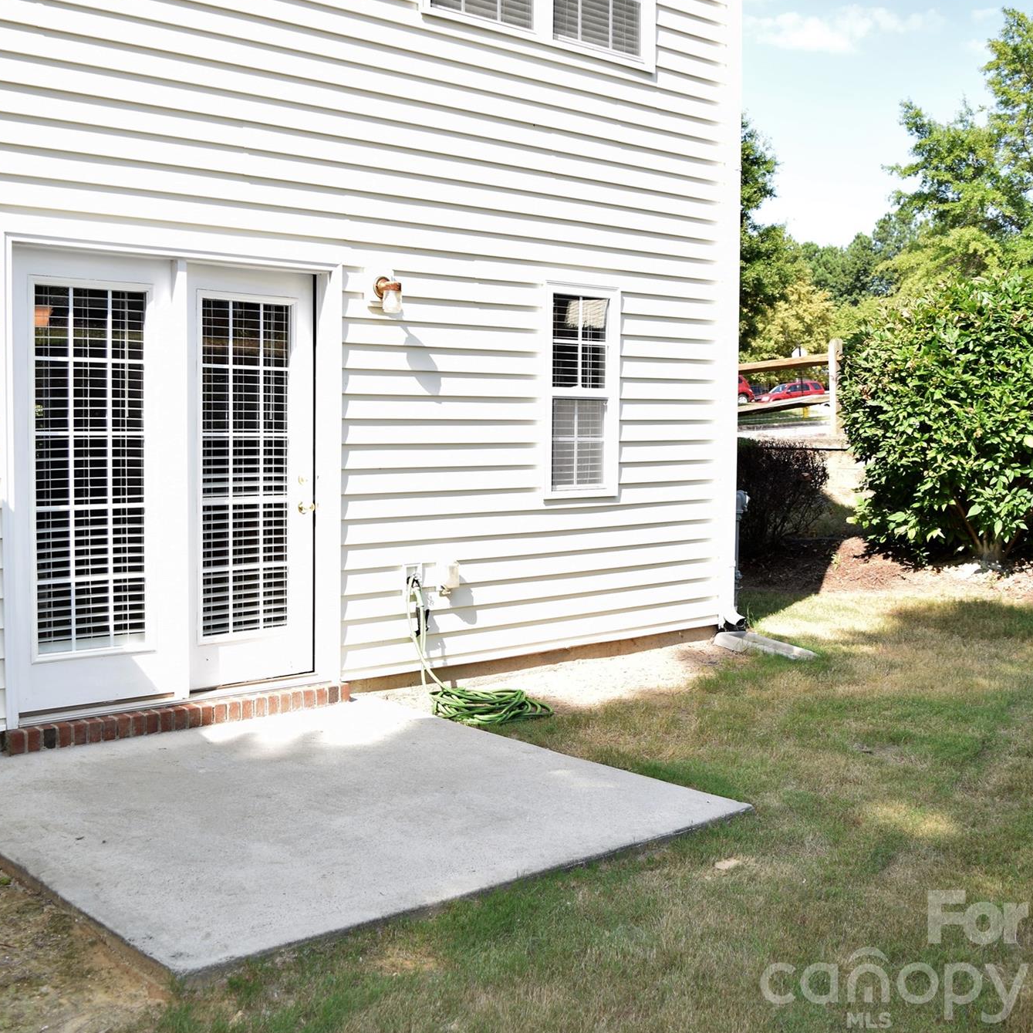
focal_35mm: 39
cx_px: 434
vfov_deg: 42.8
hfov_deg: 42.7
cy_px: 515
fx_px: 1317
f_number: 4
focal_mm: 20
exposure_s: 1/200
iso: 100
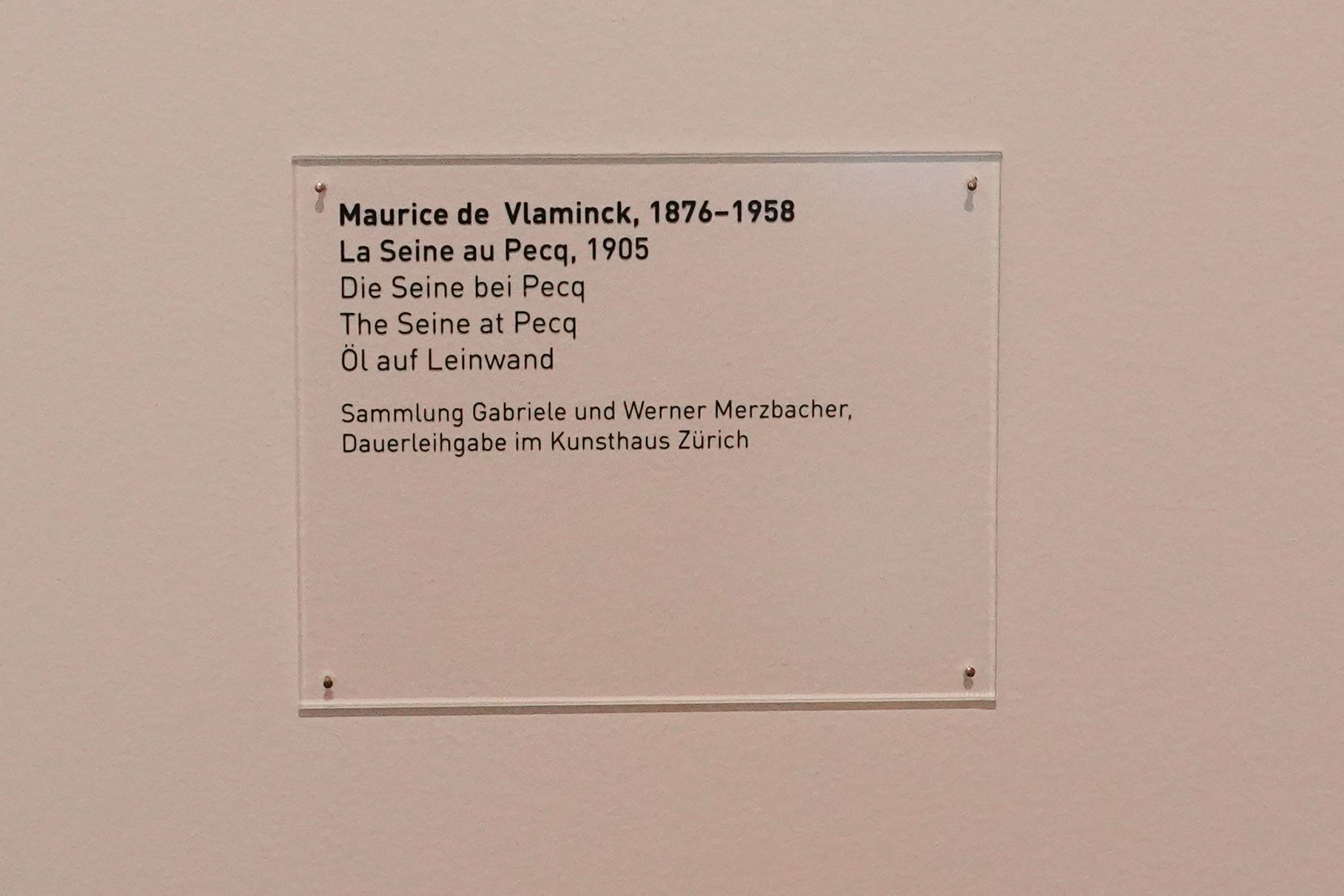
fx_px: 896
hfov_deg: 73.7
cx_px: 672
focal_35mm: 24
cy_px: 448
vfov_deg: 53.1
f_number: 8
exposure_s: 1/80
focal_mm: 24
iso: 3200
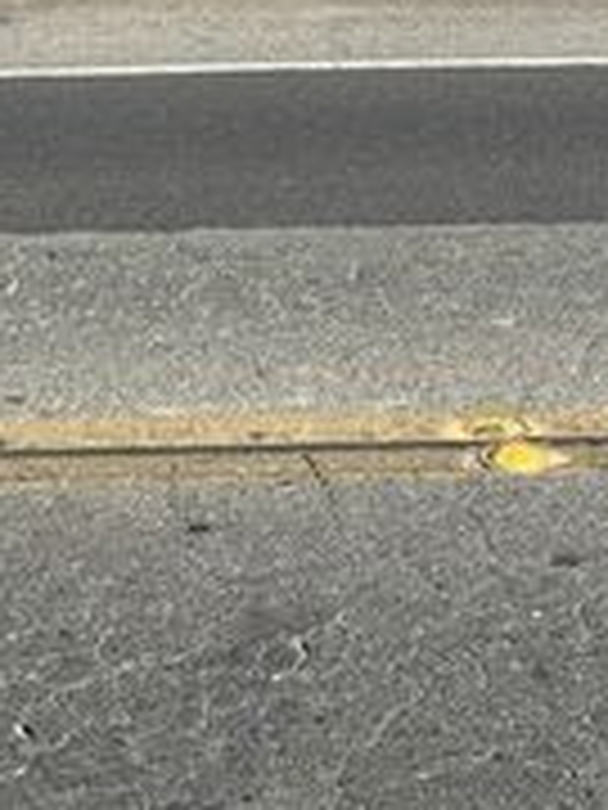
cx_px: 212
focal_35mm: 89
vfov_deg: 18.1
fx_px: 2084
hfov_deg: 16.6
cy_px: -596
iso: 80
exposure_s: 1/3145
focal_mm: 6.76
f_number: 1.78
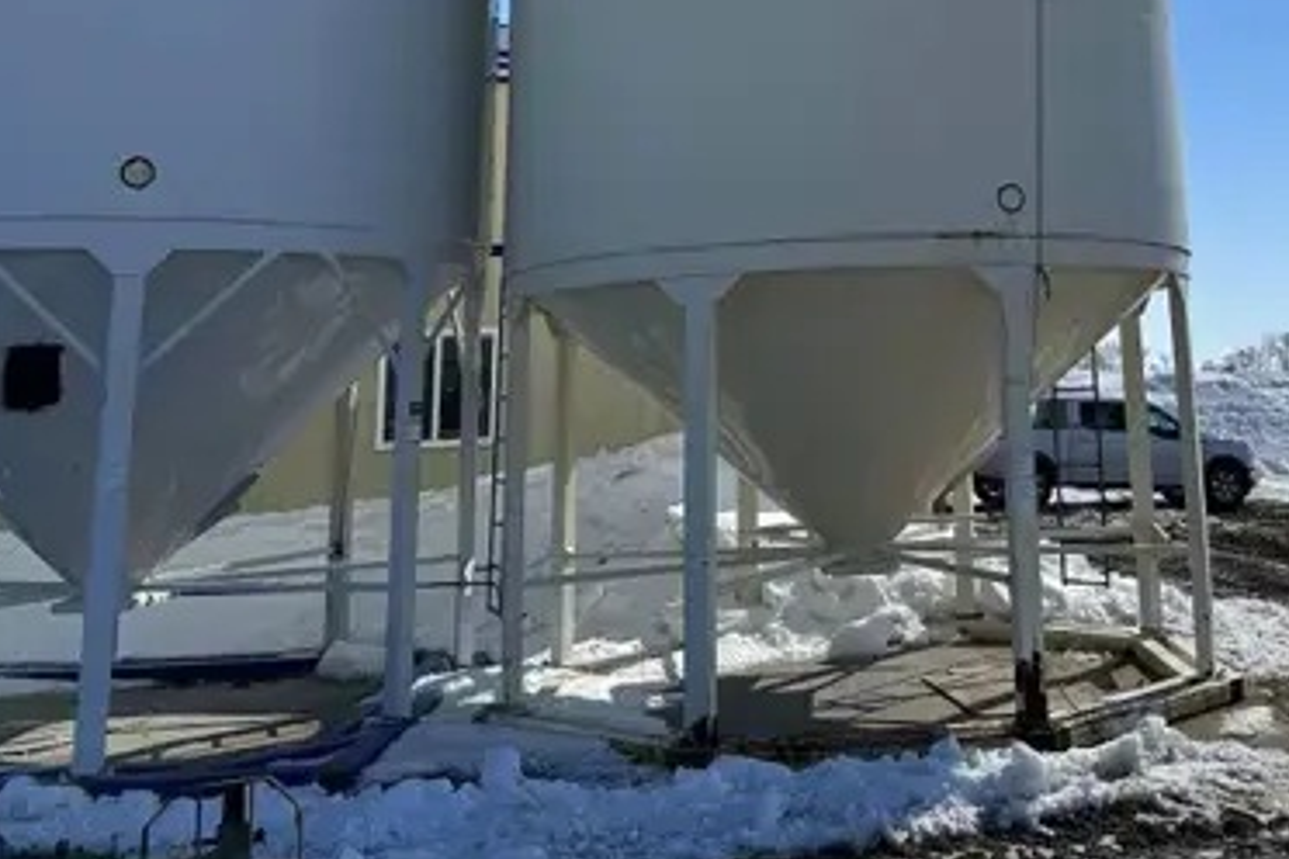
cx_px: 915
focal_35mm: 43
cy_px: 42
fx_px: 1540
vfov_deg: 29.5
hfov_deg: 44.4
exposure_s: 1/18519
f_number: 1.78
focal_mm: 6.86
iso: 100
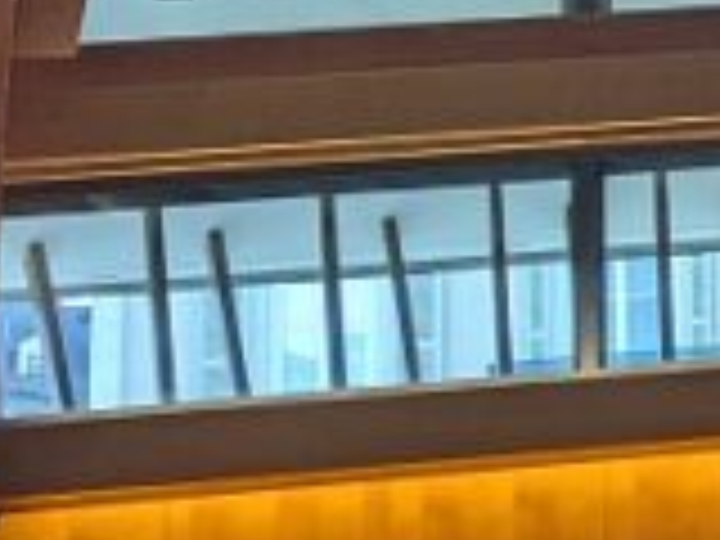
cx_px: 1449
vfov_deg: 9.4
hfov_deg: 11.5
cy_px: -245
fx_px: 3203
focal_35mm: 154
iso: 63
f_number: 1.85
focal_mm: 6.81
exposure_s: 1/198
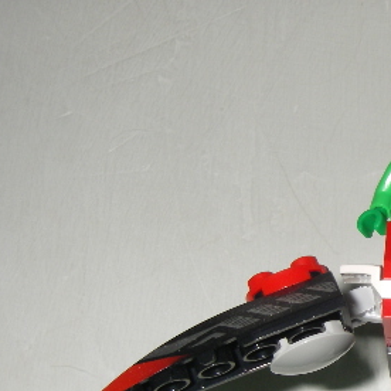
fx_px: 997
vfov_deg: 22.1
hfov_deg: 21.0
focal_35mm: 78
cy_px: 261
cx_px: 435
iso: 80
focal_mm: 6.3
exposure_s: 1/40
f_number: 6.6
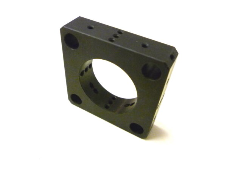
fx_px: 190
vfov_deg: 48.2
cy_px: 85
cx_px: 114
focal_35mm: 29
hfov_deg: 61.7
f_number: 3.3
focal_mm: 5.2
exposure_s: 1/25
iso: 400
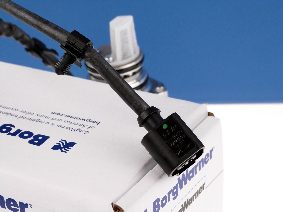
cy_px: 106
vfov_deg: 13.3
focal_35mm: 111
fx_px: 907
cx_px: 142
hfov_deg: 17.7
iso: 100
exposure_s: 1/100
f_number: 3.5
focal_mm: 20.1
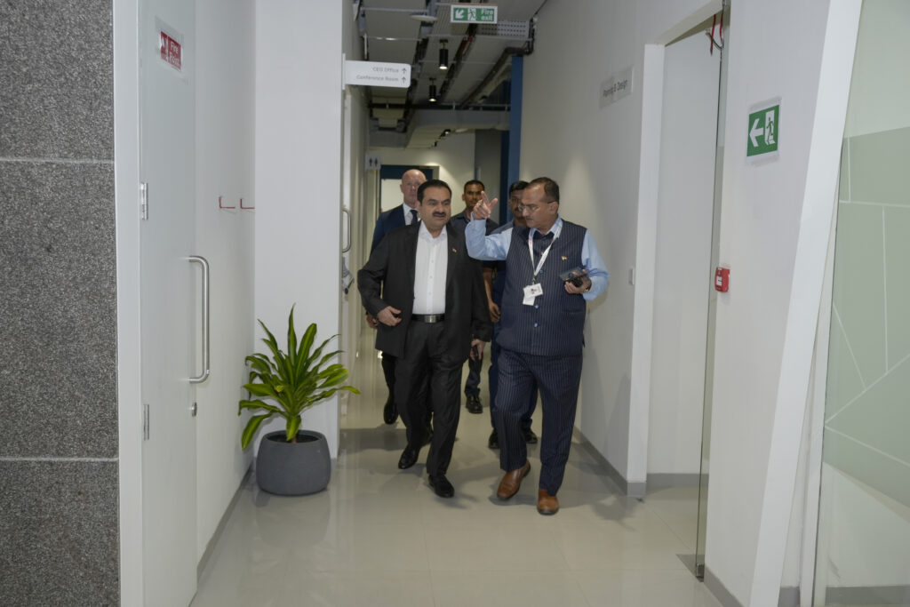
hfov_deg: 54.0
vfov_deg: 37.6
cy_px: 304
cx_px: 455
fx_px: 892
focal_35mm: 35
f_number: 4.5
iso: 500
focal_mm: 35.3
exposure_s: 1/125
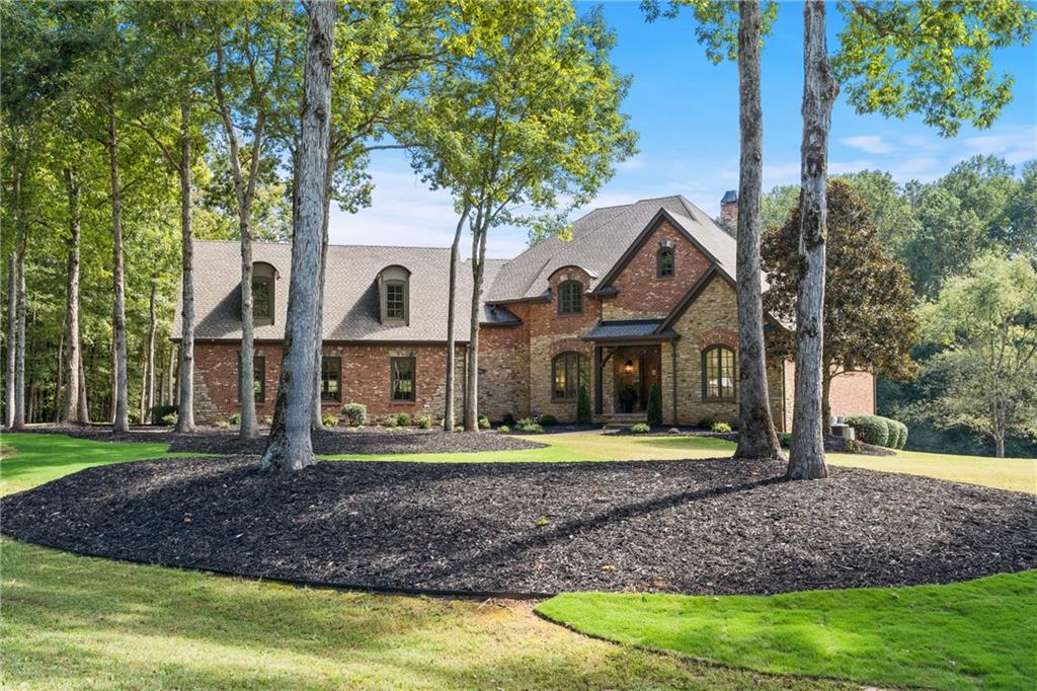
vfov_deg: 41.7
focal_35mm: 32
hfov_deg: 59.5
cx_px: 518
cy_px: 346
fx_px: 907
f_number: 7.1
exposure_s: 1/500
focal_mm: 31.5
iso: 1250
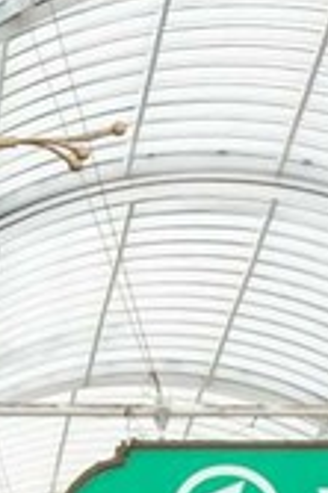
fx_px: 10092
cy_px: 633
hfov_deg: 1.9
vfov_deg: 2.8
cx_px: 511
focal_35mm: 737
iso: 100
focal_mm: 105
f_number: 4.5
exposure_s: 1/250
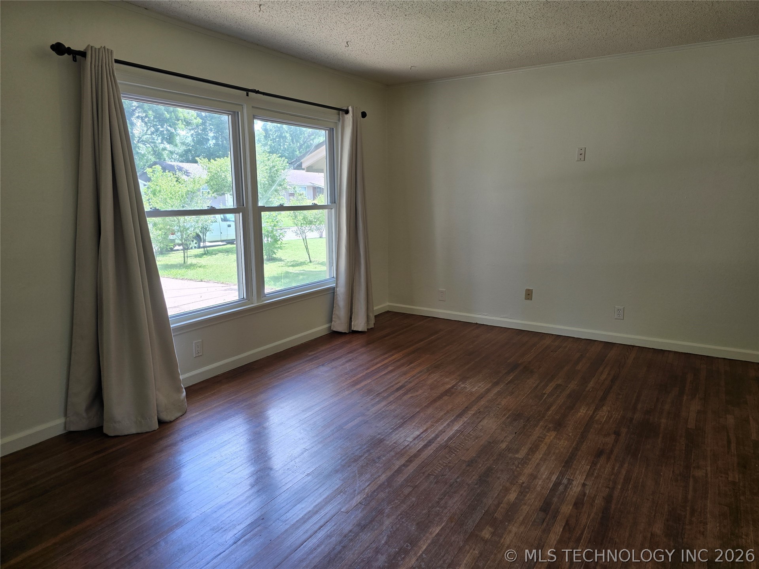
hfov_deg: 73.9
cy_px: 284
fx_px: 504
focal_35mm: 23
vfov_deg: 58.9
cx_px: 380
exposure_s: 1/180
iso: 64
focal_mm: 6.3
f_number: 1.7
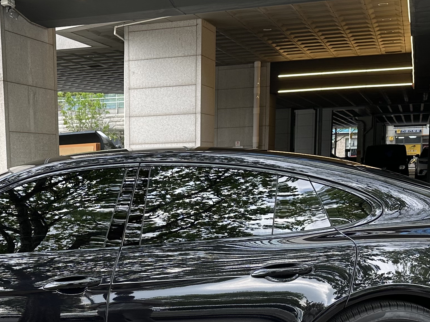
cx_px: 83
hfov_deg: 30.0
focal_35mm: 63
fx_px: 783
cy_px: 298
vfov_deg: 22.6
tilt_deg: -9.1
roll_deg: +1.9
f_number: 1.78
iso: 80
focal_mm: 6.86
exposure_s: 1/454
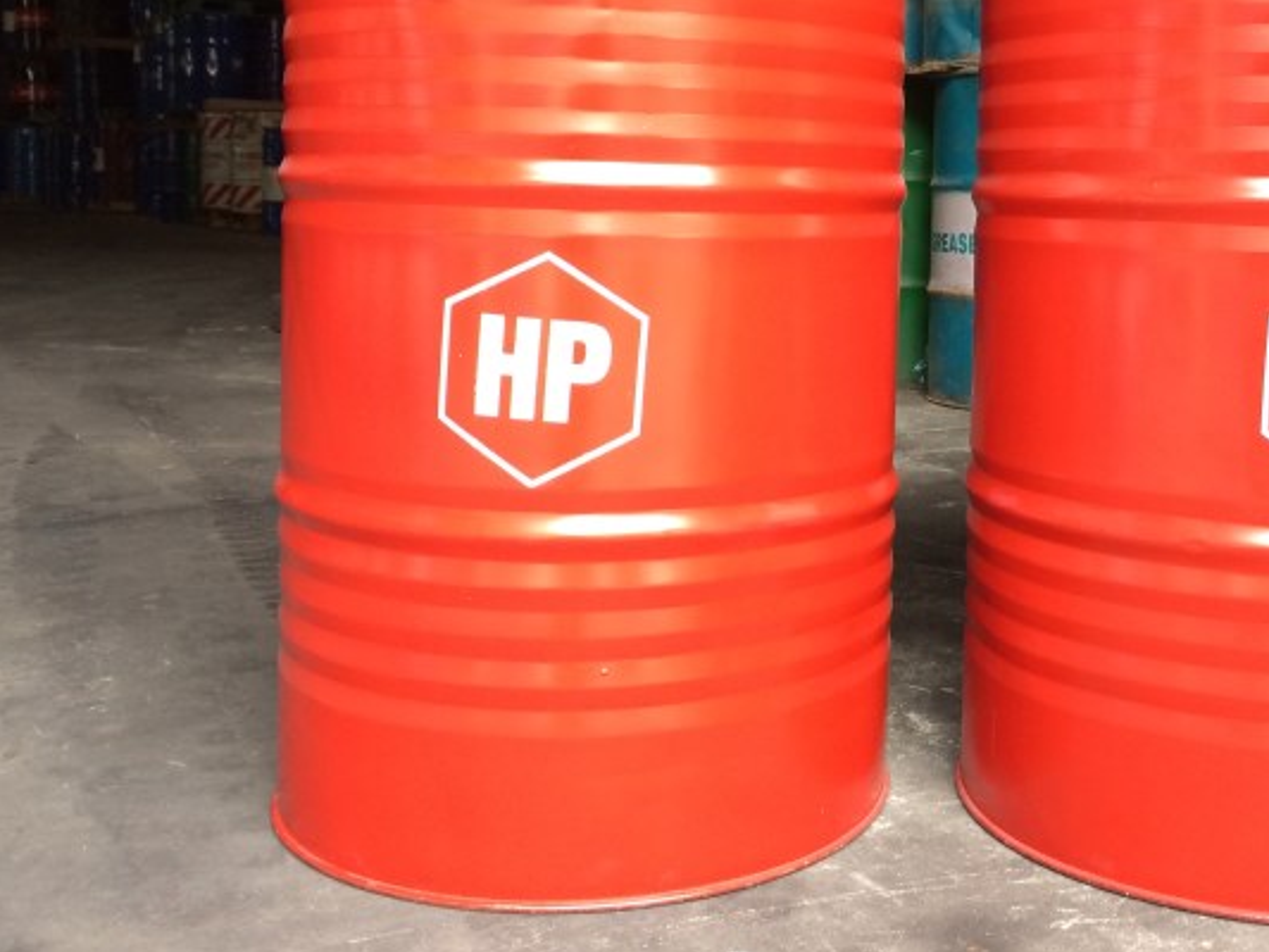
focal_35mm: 45
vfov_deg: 31.8
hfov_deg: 41.5
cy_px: 271
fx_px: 1650
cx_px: 852
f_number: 2.2
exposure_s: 1/30
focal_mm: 4.12
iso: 50
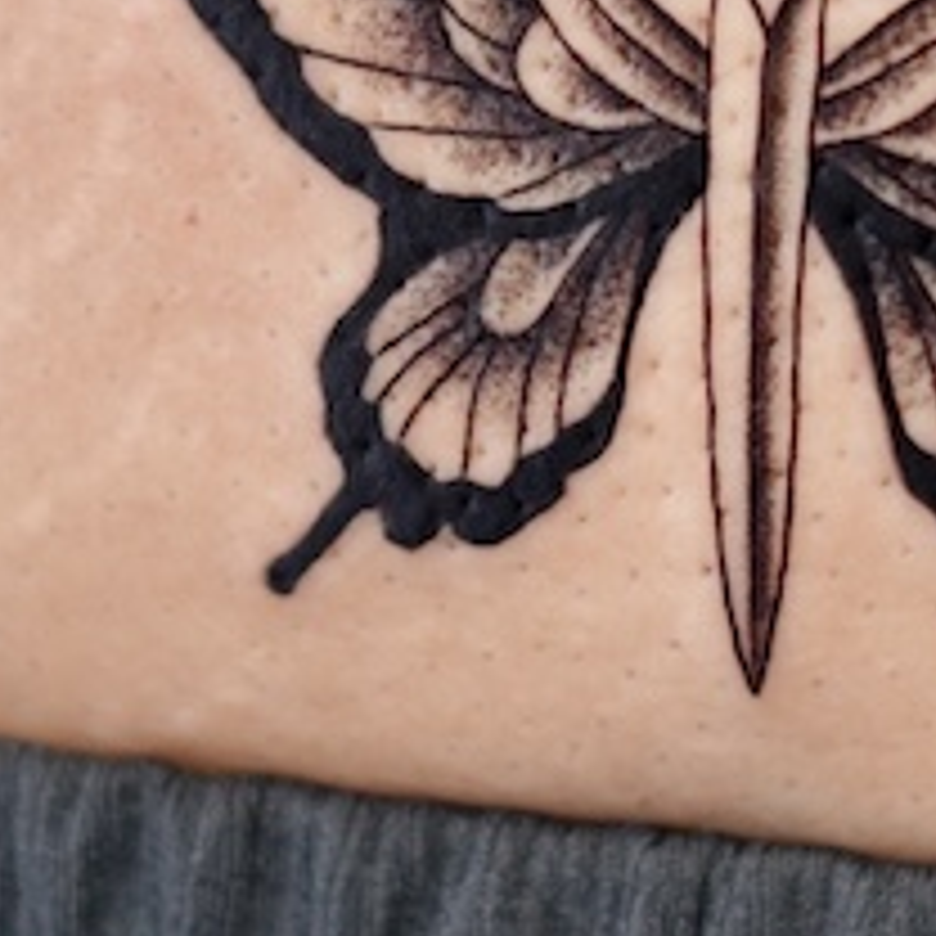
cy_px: 126
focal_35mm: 261
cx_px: 745
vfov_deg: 6.7
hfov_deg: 6.7
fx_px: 7984
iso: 200
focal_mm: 50
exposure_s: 1/200
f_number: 1.8
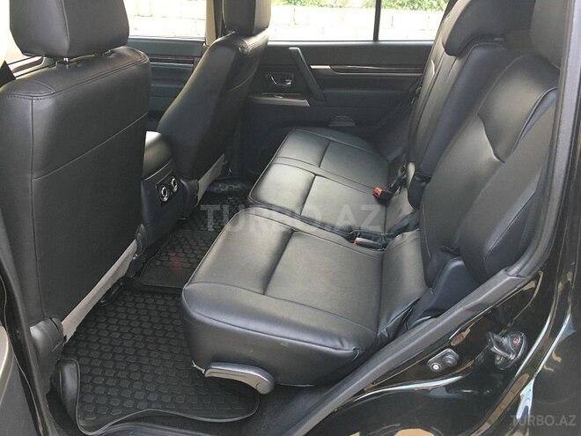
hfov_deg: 61.7
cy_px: 218
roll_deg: -1.9
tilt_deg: -26.7
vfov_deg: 48.2
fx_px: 487
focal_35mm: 29
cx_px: 290
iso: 160
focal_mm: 4.15
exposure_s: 1/33
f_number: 2.2
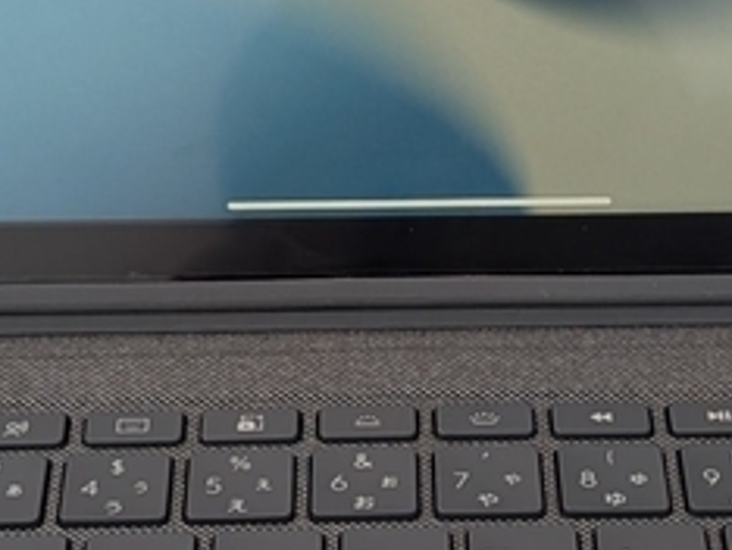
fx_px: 2604
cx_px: 372
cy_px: 212
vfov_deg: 12.1
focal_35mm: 123
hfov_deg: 16.0
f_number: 1.68
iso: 78
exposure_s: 1/51.5
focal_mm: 6.9
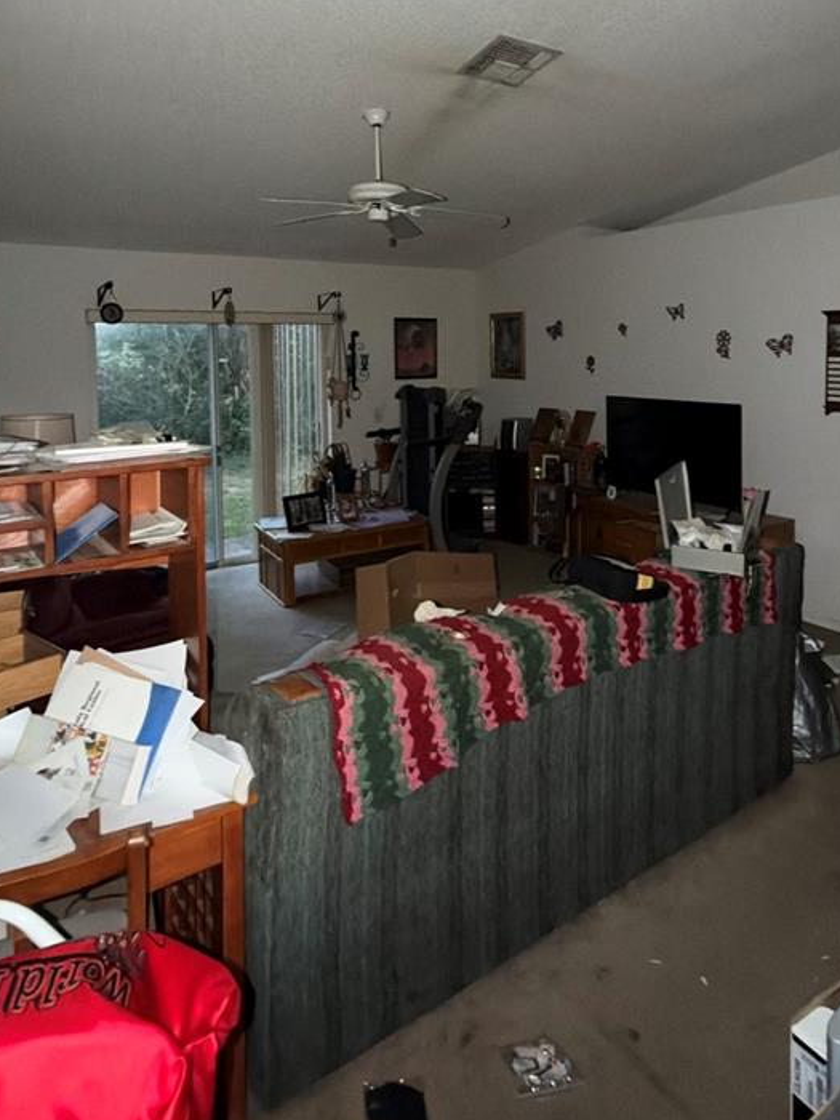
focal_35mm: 24
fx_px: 777
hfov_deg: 56.6
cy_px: 381
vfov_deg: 69.7
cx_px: 478
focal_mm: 2.22
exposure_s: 1/16
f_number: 2.2
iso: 1000
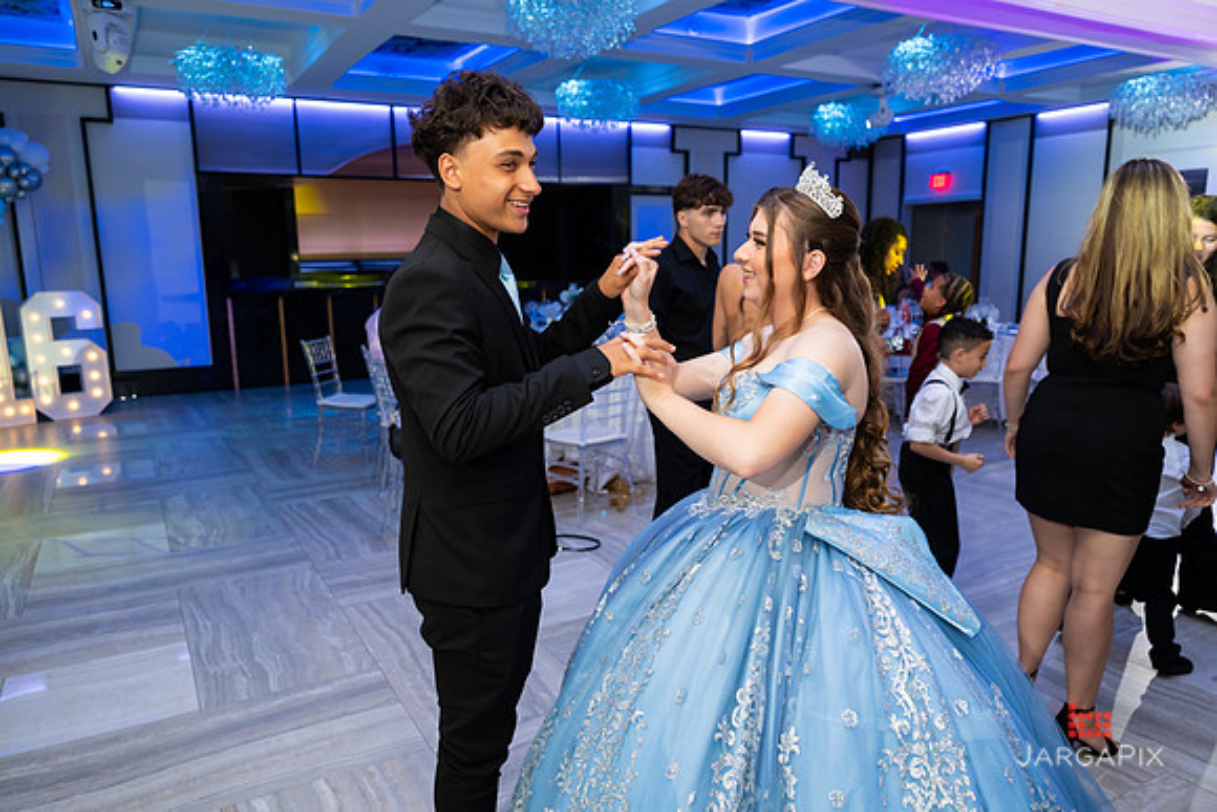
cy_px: 406
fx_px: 846
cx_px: 608
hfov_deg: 71.5
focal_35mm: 25
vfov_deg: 51.3
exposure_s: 1/160
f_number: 3.2
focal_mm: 24
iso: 1000
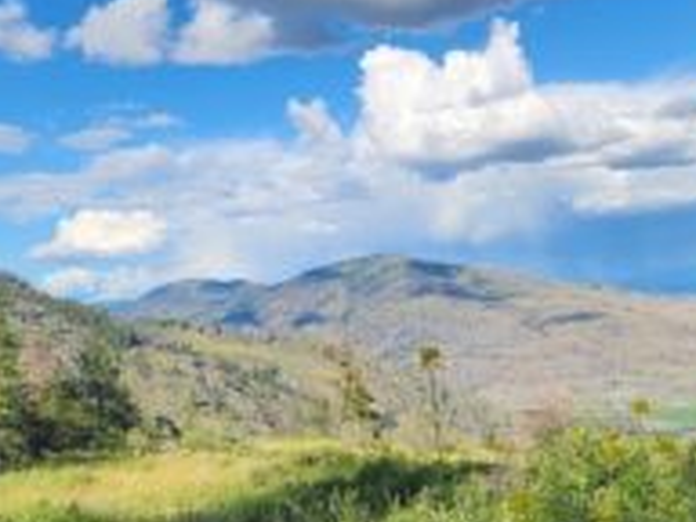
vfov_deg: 30.1
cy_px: 334
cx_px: 370
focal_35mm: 48
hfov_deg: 39.6
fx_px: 965
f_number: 1.8
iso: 20
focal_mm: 5.4
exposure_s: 1/2296
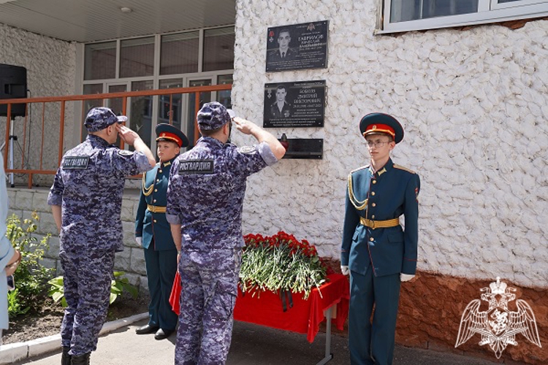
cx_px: 274
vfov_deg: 36.9
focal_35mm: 36
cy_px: 182
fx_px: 548
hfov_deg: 53.1
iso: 100
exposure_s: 1/320
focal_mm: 36
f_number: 4.5
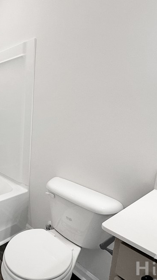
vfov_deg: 76.3
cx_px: -24
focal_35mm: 24
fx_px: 178
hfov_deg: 37.8
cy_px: 138
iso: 100
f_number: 2.2
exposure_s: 1/120
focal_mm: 2.22
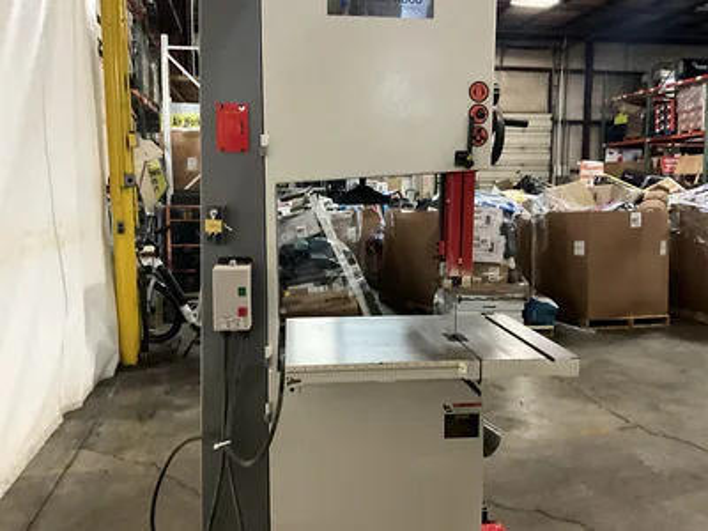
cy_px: 266
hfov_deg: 61.7
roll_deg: +0.5
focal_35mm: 29
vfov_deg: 48.2
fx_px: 593
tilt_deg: -9.0
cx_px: 354
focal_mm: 3
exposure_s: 1/46
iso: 320
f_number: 1.8
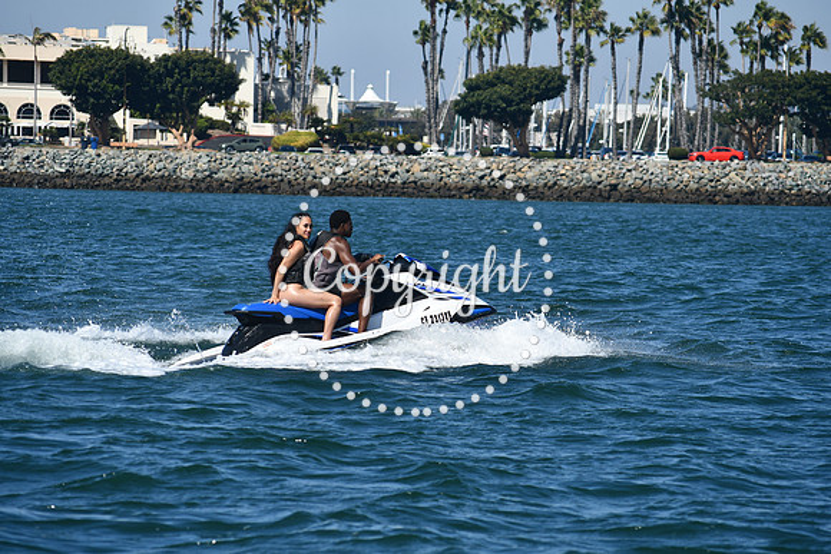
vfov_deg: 6.1
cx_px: 416
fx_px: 5195
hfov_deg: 9.1
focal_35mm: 225
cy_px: 277
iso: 100
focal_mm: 150
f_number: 9
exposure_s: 1/640
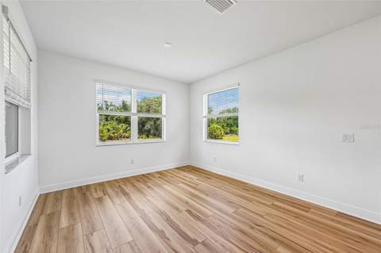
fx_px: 148
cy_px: 126
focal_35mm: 14
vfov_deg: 81.1
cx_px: 190
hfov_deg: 104.3
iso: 400
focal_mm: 14
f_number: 8
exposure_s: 1/125
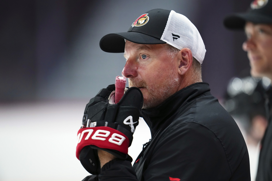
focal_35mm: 400
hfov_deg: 5.2
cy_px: 90
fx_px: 3022
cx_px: 136
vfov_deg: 3.4
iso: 3200
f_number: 2.8
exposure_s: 1/1250
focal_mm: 400
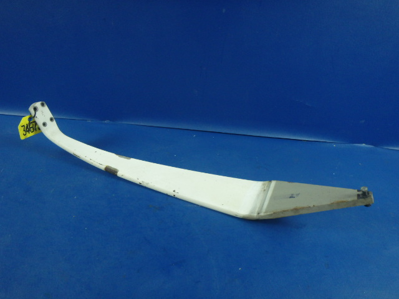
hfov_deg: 63.4
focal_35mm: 28
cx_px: 200
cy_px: 150
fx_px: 323
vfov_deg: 49.7
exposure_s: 1/30
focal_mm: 5
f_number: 3.9
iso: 400
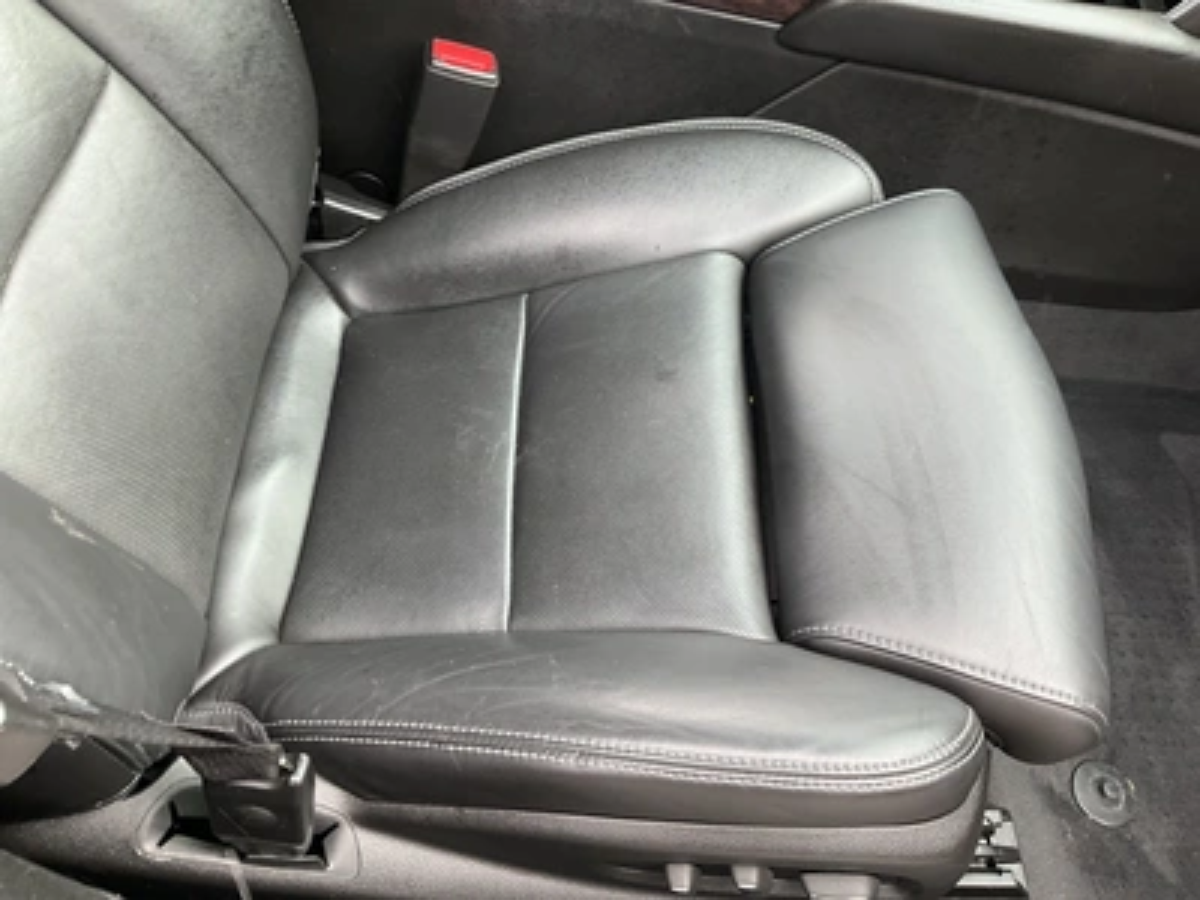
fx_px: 1005
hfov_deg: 61.7
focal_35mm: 29
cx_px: 600
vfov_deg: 48.2
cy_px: 450
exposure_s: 1/60
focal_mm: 3
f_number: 1.8
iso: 100
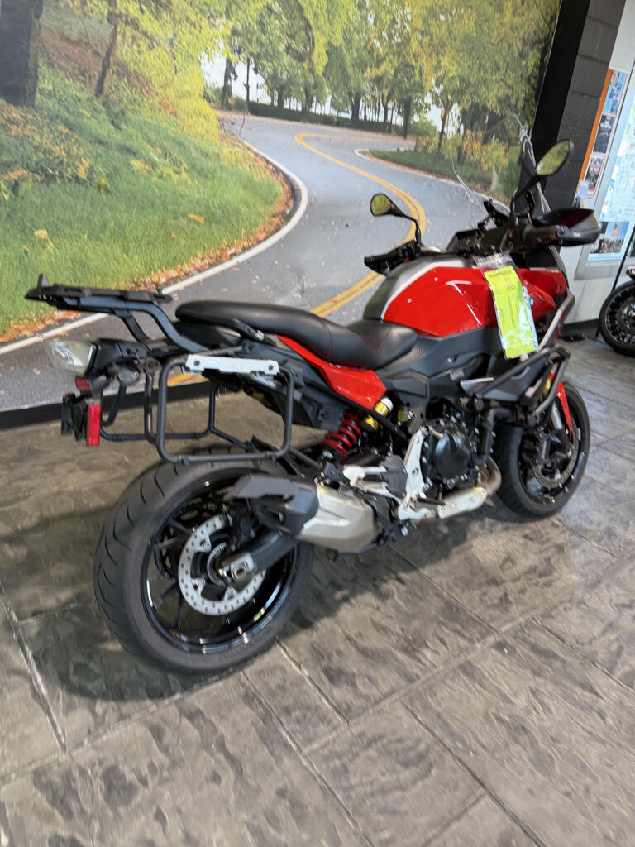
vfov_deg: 71.6
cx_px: 318
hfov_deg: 56.8
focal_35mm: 24
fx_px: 587
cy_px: 424
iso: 160
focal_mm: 6.76
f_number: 1.78
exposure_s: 1/60
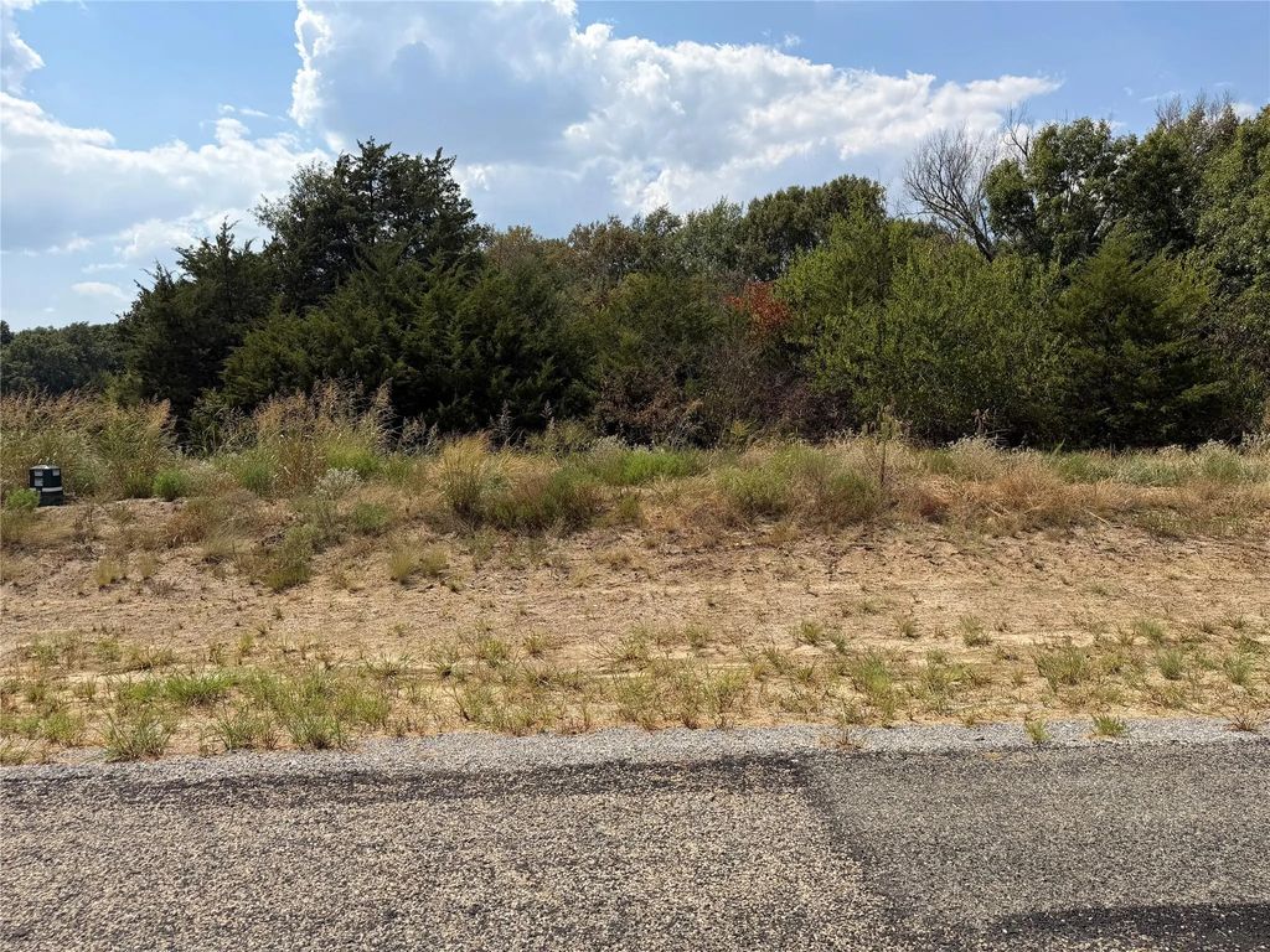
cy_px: 476
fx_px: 881
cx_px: 635
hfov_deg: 71.6
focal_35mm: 24
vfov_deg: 56.8
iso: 80
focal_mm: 6.76
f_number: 1.78
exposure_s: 1/5714
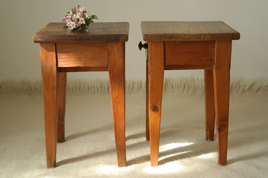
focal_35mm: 69
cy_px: 89
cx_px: 134
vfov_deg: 19.7
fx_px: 514
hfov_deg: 29.2
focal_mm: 45
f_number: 5.6
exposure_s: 1/30
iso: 800
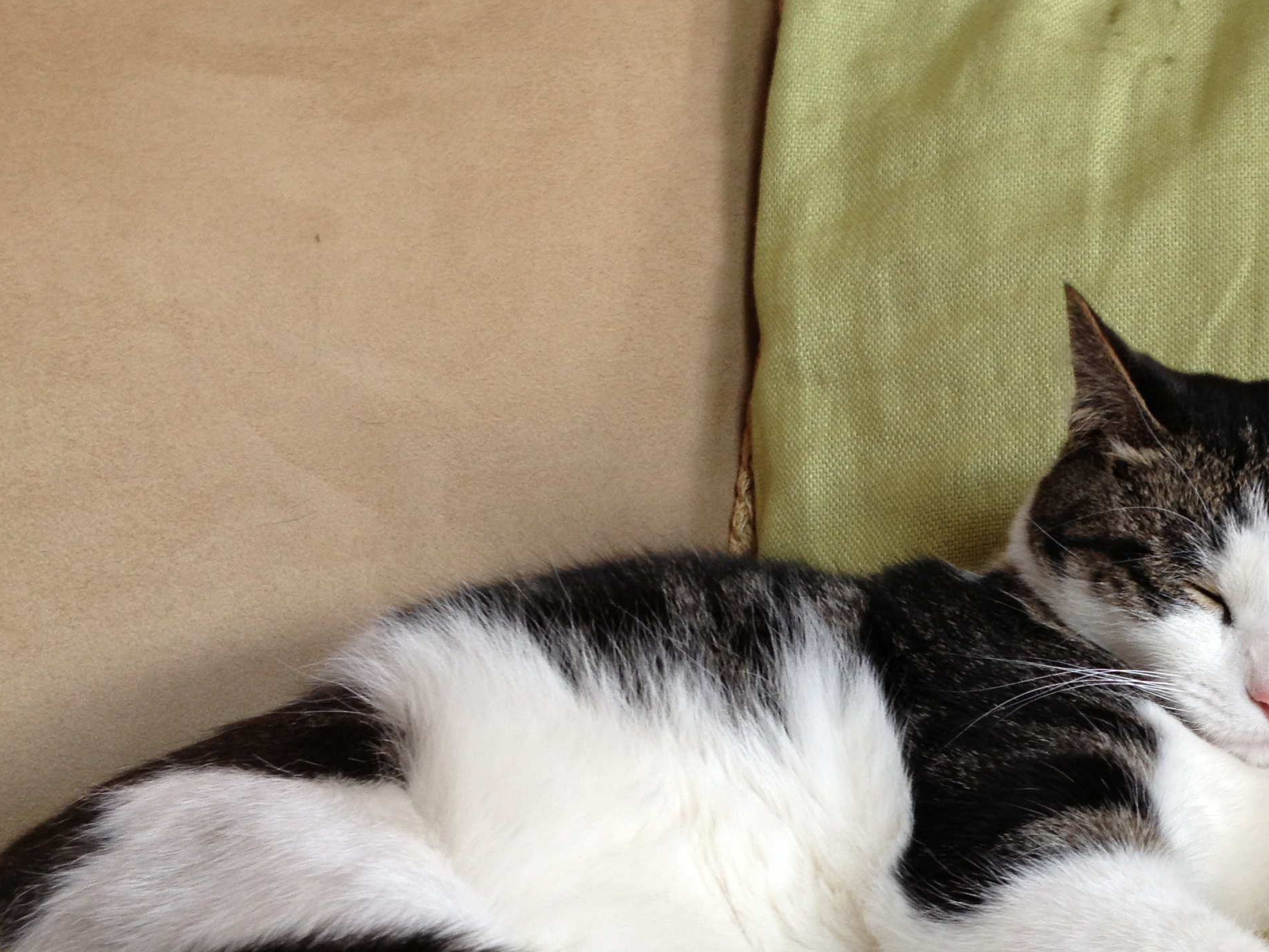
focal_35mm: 61
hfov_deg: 30.6
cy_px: 713
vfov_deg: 23.8
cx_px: 1079
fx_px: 2236
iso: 50
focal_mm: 4.28
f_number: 2.4
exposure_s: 1/20
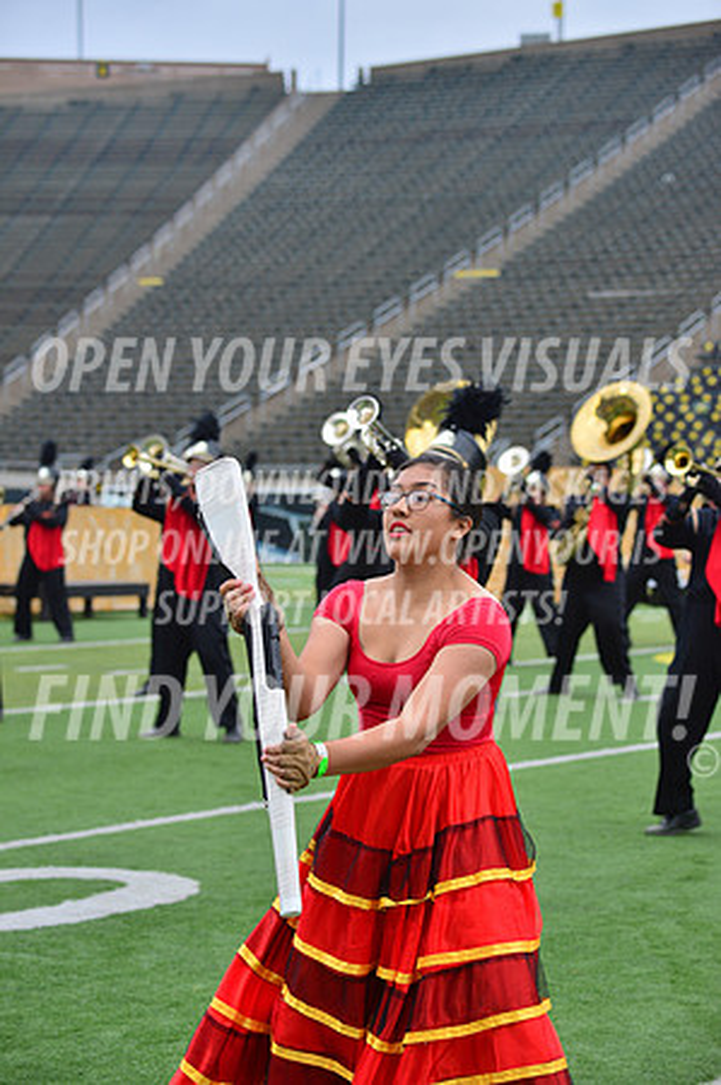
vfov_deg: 20.4
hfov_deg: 13.7
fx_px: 3011
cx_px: 360
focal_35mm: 100
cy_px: 542
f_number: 5.6
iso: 200
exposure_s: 1/640
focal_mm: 100
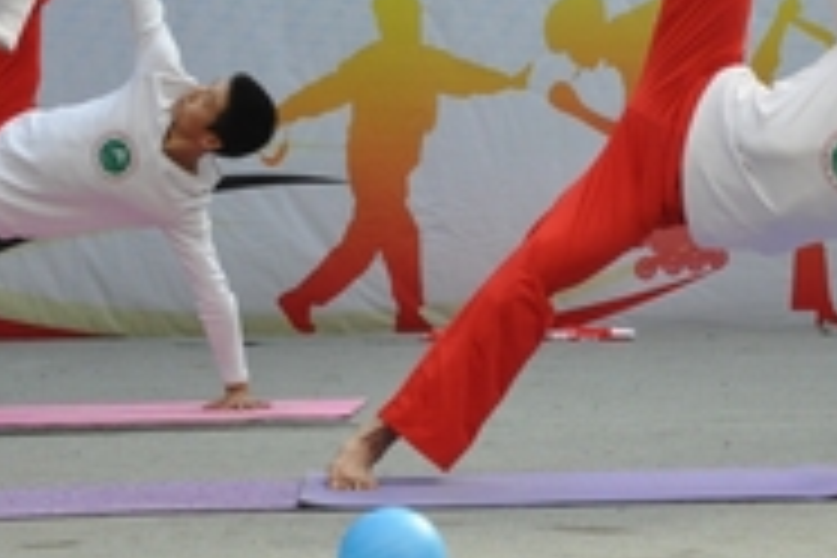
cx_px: 724
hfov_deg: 12.7
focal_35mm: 161
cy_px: 40
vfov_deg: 8.5
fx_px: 3743
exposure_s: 1/400
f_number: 4.5
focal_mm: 40
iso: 1600
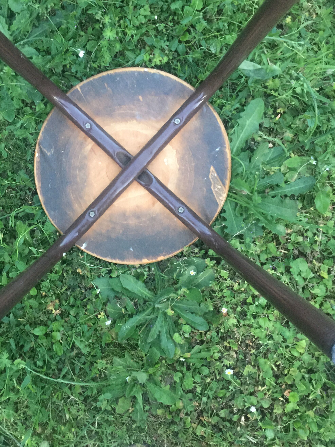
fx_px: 464
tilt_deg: -82.7
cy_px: 190
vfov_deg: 51.2
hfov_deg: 39.5
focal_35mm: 36
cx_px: 134
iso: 160
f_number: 2.2
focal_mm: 4.15
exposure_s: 1/8
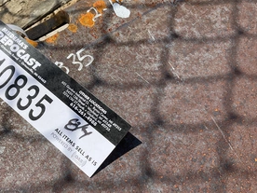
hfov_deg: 43.7
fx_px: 312
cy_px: 103
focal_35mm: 42
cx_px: 73
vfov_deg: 34.3
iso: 25
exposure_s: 1/2427
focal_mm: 3
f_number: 1.8
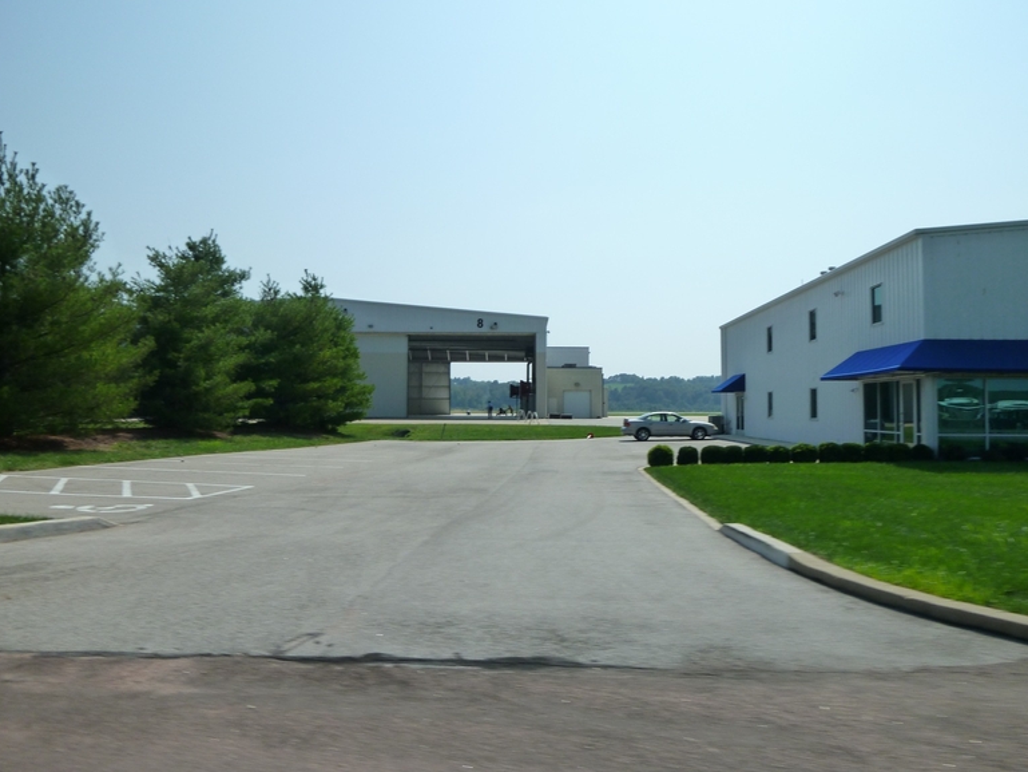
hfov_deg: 67.3
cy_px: 379
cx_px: 531
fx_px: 772
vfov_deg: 53.1
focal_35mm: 26
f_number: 10
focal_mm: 4.5
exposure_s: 1/160
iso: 125
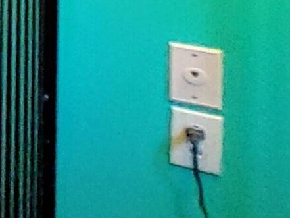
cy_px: -215
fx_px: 855
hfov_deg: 10.5
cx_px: -649
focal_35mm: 102
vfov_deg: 12.7
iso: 450
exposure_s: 1/17
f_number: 1.9
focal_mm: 1.78
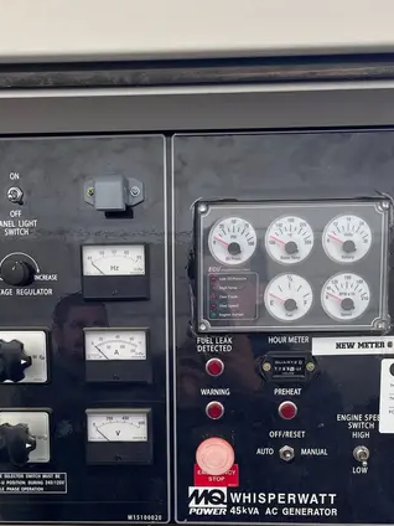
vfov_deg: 41.0
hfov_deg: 32.1
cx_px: 170
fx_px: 683
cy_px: 388
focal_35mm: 45
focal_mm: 5.1
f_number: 1.6
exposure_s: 1/122
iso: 80
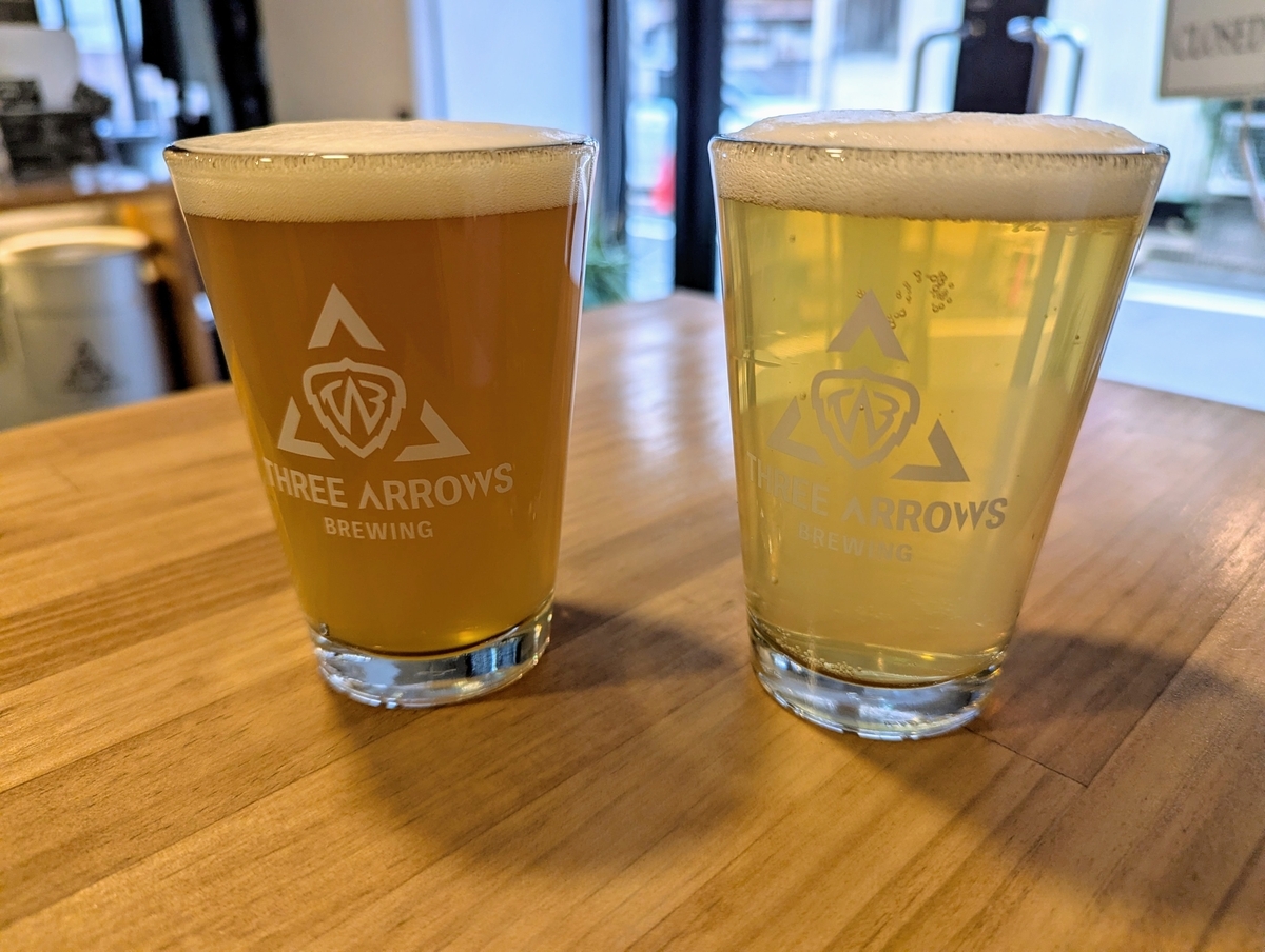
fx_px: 878
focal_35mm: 24
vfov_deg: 57.0
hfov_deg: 71.5
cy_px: 476
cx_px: 632
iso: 89
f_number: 1.85
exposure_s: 1/100
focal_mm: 6.81
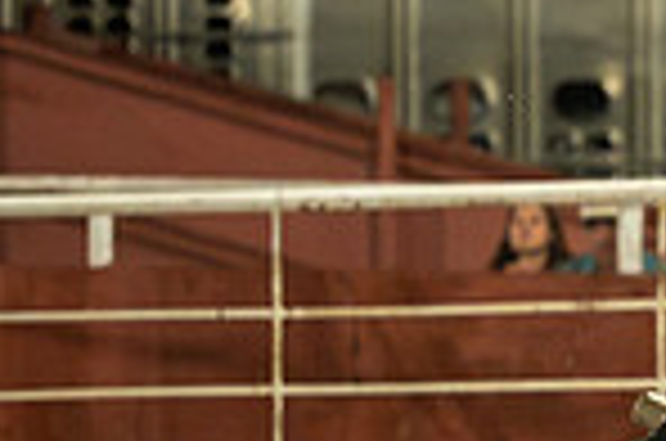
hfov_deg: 2.6
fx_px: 14768
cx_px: 1186
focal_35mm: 800
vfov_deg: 1.7
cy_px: 382
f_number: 2.8
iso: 3200
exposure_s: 1/500
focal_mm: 175
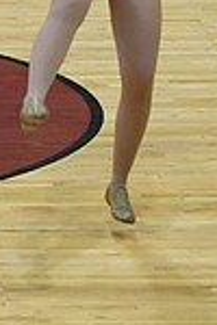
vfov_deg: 4.2
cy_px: -14
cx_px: -347
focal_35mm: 490
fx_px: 4430
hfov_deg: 2.8
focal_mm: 85
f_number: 4
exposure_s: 1/400
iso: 4000
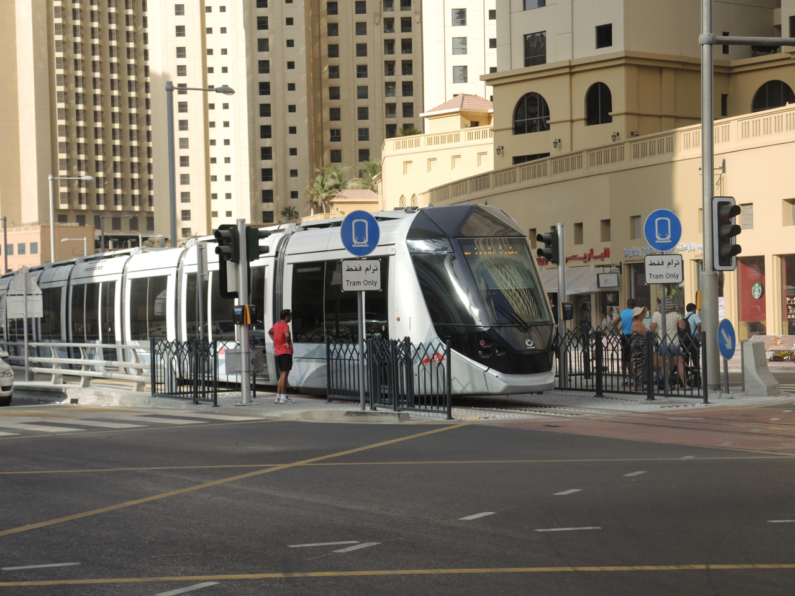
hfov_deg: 26.3
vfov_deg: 19.9
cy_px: 298
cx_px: 398
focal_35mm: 74
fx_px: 1700
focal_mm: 15.9
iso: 80
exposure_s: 1/500
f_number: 3.2
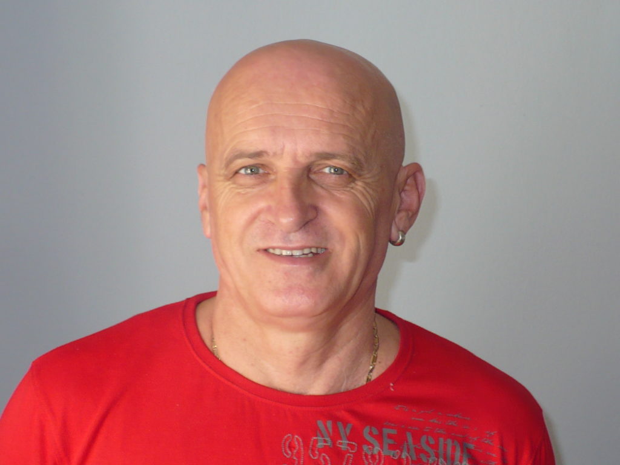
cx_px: 310
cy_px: 232
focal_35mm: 80
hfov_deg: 24.4
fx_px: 1433
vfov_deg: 18.4
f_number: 3.1
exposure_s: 1/30
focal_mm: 8.9
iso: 100
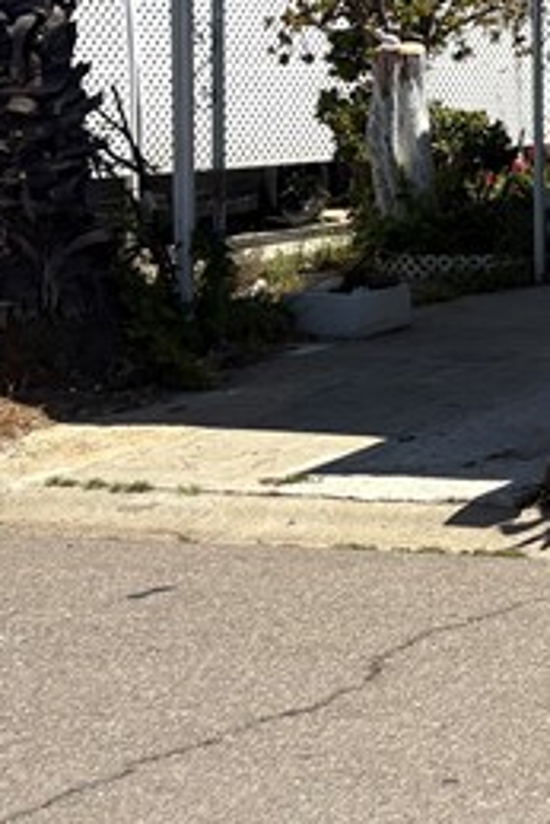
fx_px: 2449
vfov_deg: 18.7
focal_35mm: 107
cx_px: 1402
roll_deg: -0.1
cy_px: 67
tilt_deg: -1.0
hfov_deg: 10.6
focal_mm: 5.96
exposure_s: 1/2865
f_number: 1.6
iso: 50
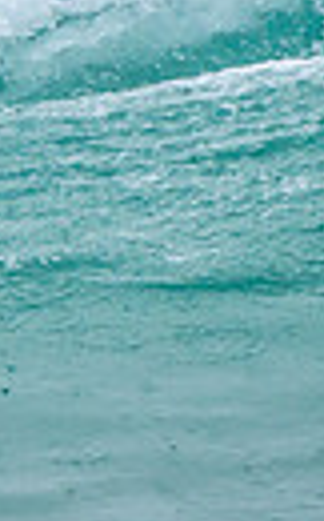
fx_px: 35540
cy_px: 135
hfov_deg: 0.5
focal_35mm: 2510
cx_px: -280
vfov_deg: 0.8
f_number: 9
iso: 500
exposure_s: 1/2000
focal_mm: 400
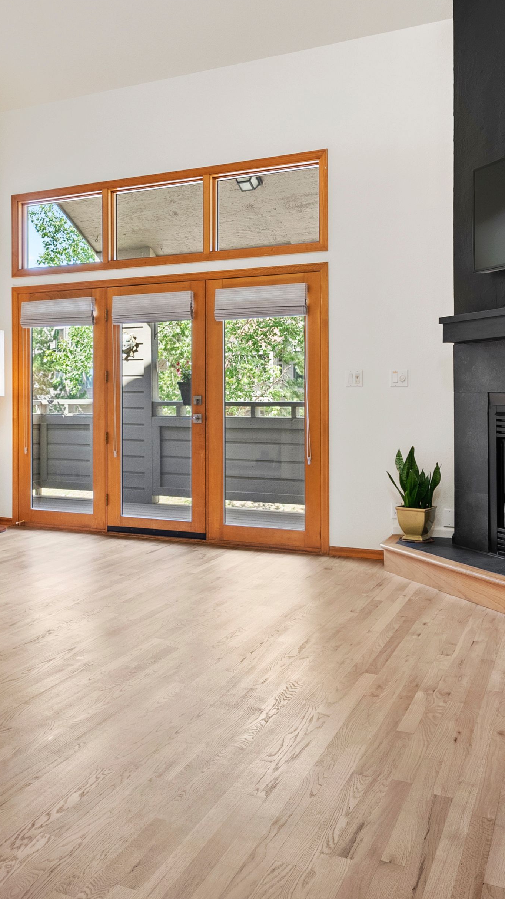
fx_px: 786
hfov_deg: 35.0
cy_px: 402
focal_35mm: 33
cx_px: 141
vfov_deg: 59.4
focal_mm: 18
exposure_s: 1/10
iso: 640
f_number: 8
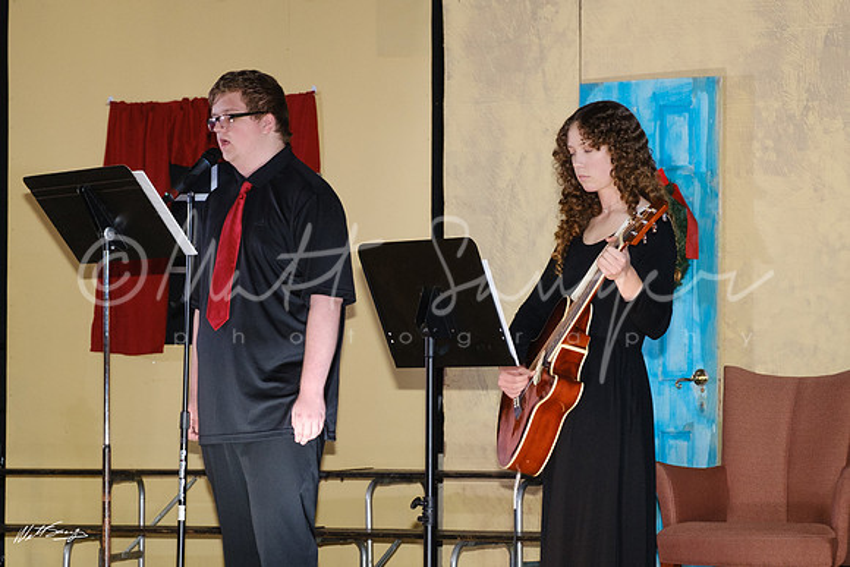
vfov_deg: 10.5
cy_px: 362
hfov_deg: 15.7
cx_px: 425
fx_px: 3077
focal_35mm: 130
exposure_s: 1/125
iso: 1600
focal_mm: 50
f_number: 5.6
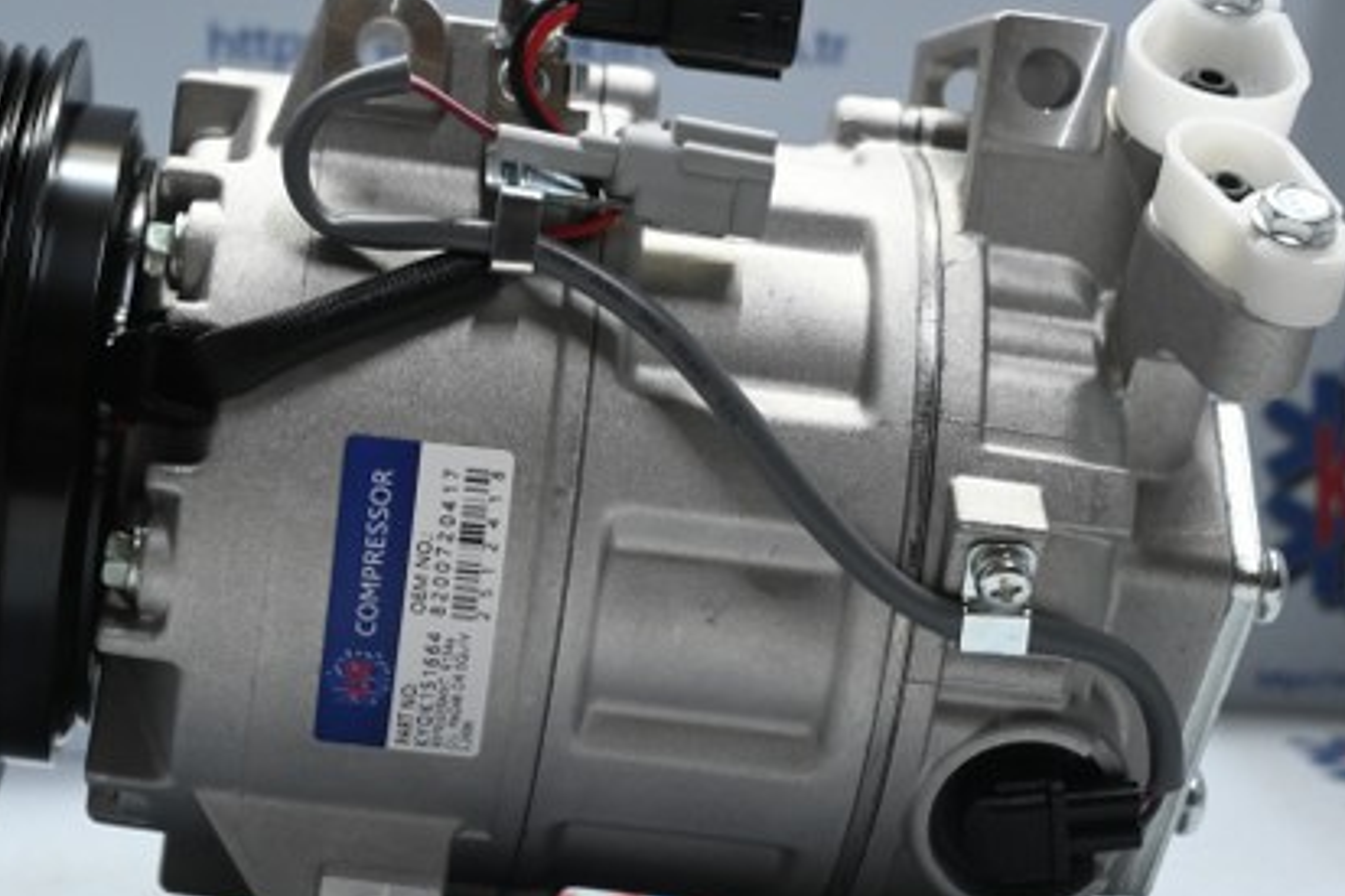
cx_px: 518
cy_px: 336
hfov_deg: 21.2
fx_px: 3585
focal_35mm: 96
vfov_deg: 14.2
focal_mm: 44
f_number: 6
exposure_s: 1/80
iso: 1600
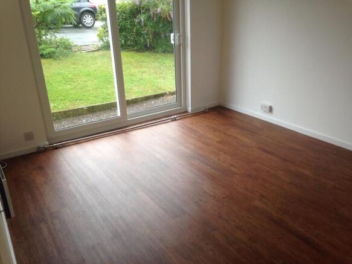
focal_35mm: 33
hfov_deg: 55.4
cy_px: 132
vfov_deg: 42.9
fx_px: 335
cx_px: 176
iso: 50
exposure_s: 1/30
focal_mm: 4.12
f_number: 2.4
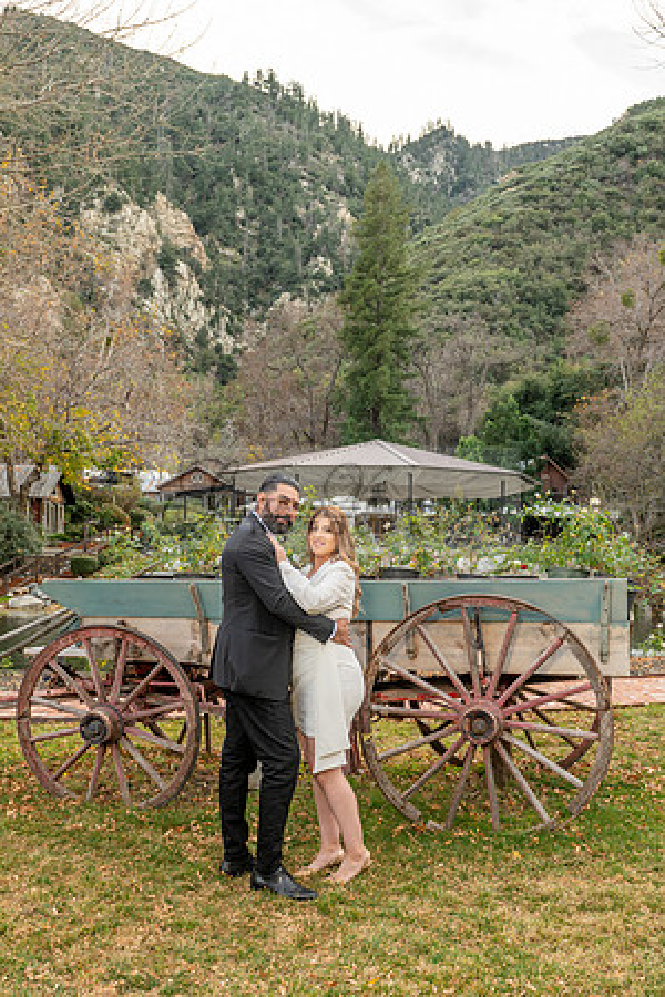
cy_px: 500
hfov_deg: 36.1
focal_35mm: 37
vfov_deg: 52.2
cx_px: 370
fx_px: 1018
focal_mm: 24
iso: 200
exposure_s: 1/125
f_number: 5.6
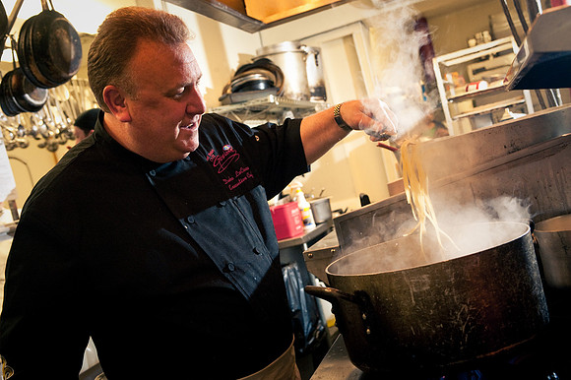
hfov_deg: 46.4
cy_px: 190
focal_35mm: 42
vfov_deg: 31.9
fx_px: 666
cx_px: 286
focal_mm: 42
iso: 2000
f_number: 6.3
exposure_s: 1/80
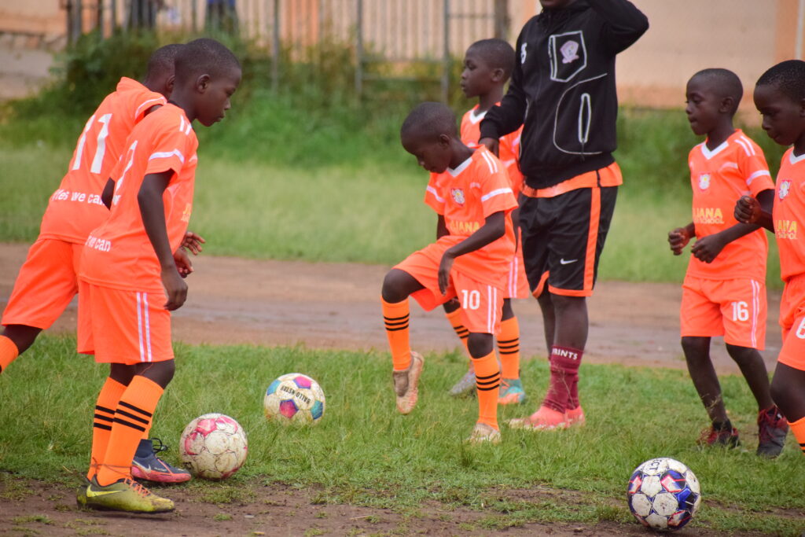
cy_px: 268
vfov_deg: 4.4
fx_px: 7044
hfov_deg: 6.5
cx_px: 402
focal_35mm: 315
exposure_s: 1/800
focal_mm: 210
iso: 1600
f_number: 6.3
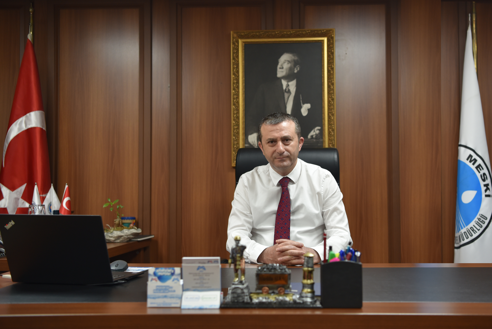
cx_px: 246
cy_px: 164
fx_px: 547
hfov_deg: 48.4
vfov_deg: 33.4
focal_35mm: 40
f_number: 3.2
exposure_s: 1/60
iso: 800
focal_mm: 40
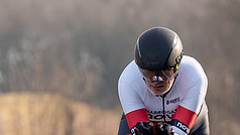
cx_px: 184
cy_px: 123
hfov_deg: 1.9
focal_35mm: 1123
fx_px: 7148
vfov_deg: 1.1
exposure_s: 1/800
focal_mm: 185
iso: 160
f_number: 4
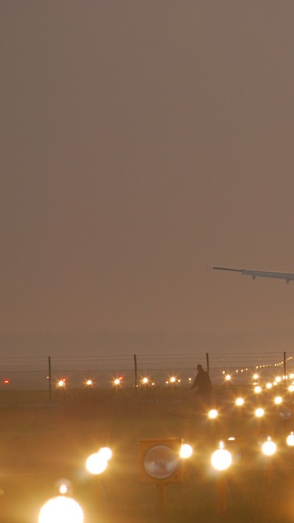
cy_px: 262
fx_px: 6544
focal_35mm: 472
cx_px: 372
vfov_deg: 4.6
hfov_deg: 2.6
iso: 200
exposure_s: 1/180
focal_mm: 200
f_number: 8
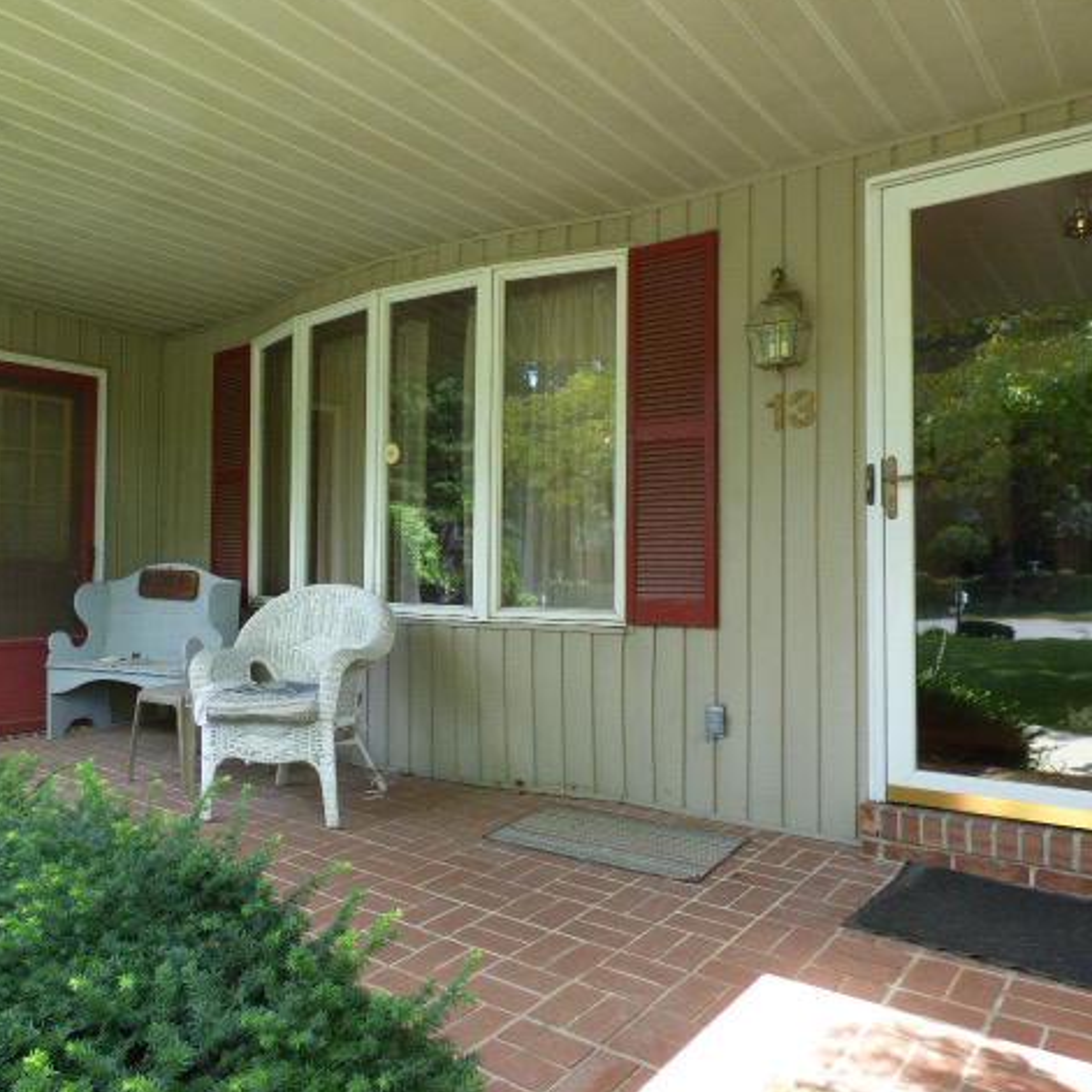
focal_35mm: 24
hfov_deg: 64.9
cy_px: 540
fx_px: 857
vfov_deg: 65.0
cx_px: 501
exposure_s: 1/250
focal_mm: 3.58
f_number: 2.8
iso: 200
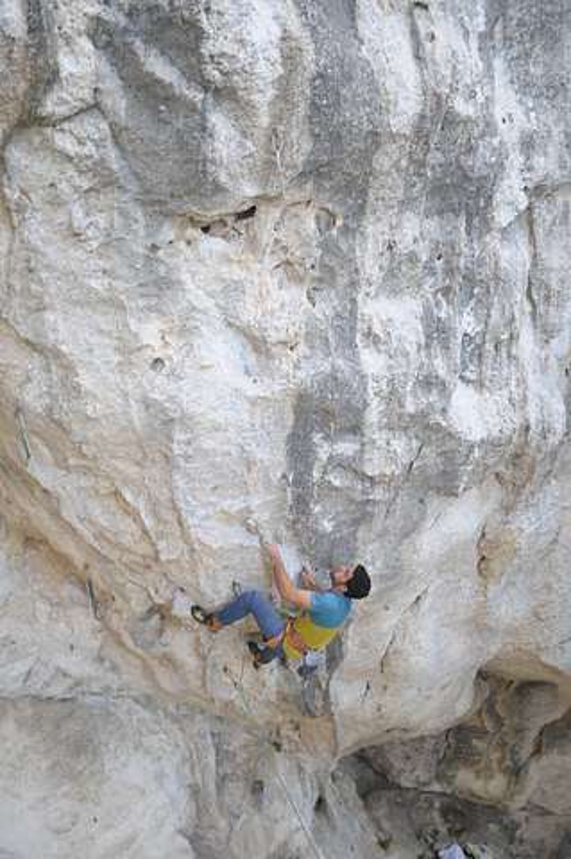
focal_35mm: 33
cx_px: 286
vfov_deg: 57.3
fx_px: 787
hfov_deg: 39.9
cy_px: 430
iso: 500
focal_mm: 22
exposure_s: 1/40
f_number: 4
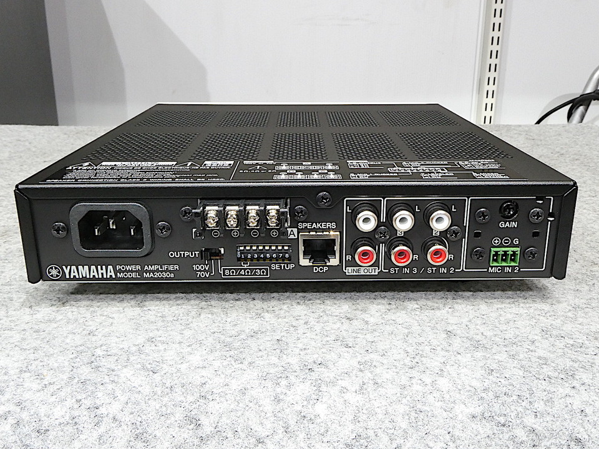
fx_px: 606
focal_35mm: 35
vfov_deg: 40.7
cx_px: 300
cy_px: 224
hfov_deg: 52.6
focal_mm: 6.3
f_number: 7.1
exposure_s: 1/5
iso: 400
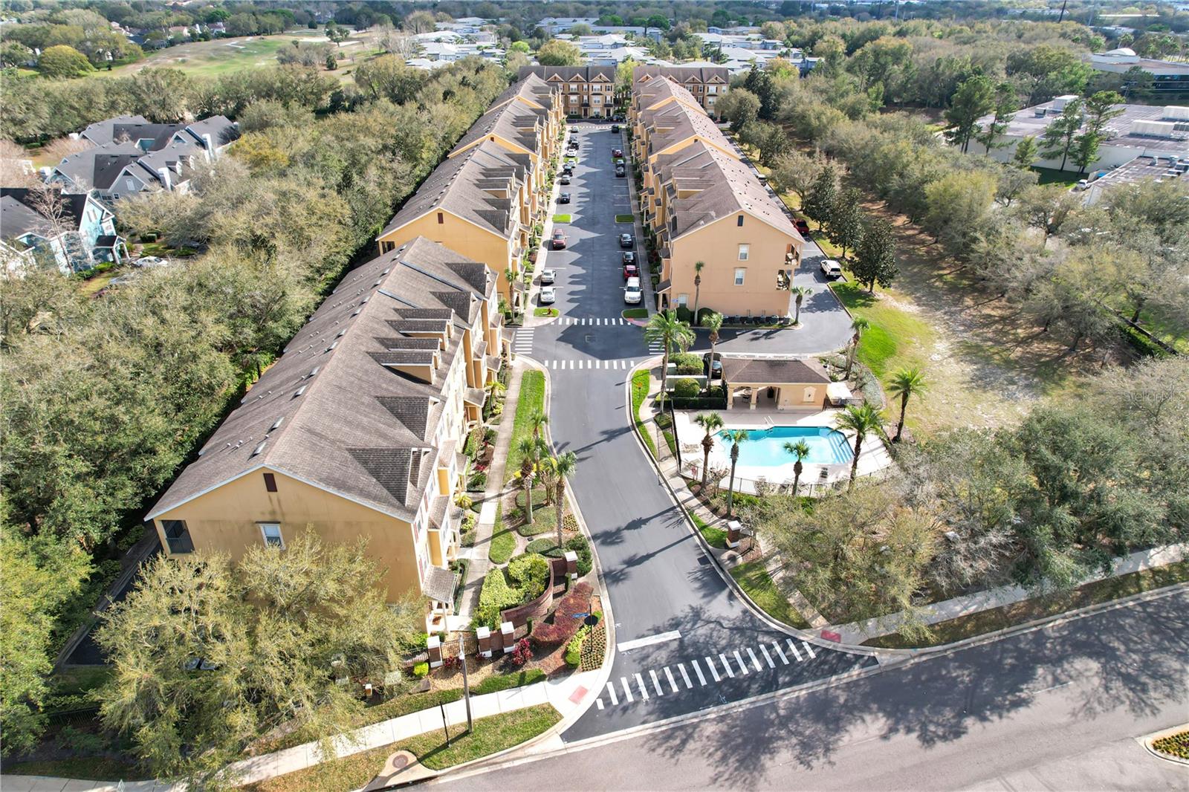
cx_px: 594
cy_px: 396
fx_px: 726
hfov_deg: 78.6
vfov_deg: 57.2
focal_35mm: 22
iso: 100
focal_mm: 8.38
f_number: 2.8
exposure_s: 1/725
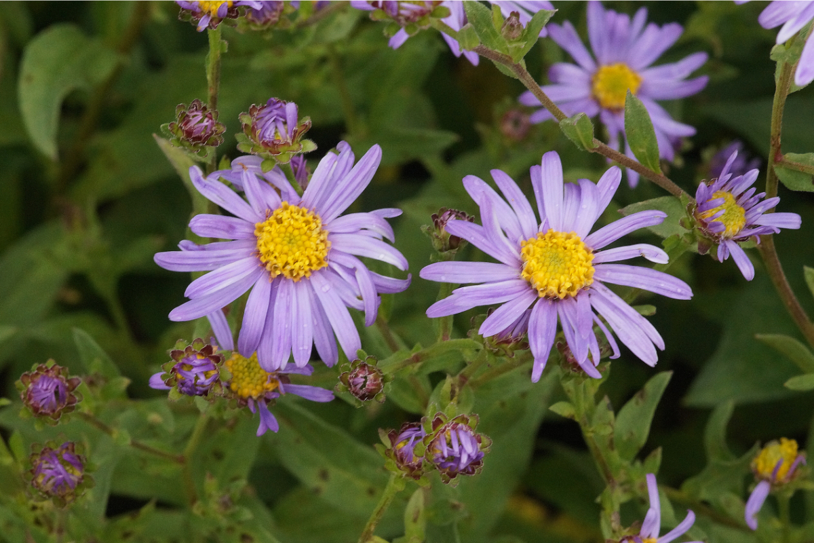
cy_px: 272
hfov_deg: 13.7
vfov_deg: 9.1
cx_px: 407
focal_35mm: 150
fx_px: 3391
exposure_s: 1/160
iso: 1600
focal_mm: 100
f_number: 13
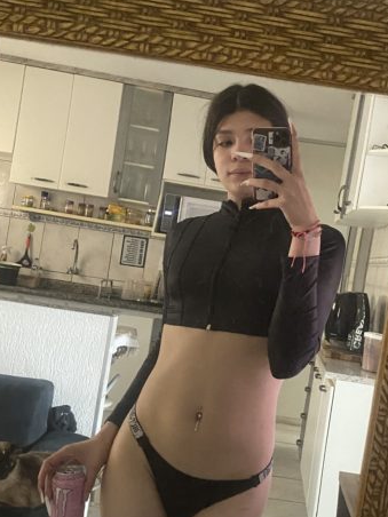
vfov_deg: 41.2
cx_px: 300
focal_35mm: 46
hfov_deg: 30.9
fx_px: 687
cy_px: 250
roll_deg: -12.0
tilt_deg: -17.2
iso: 800
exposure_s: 1/30
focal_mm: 4.25
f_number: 1.8
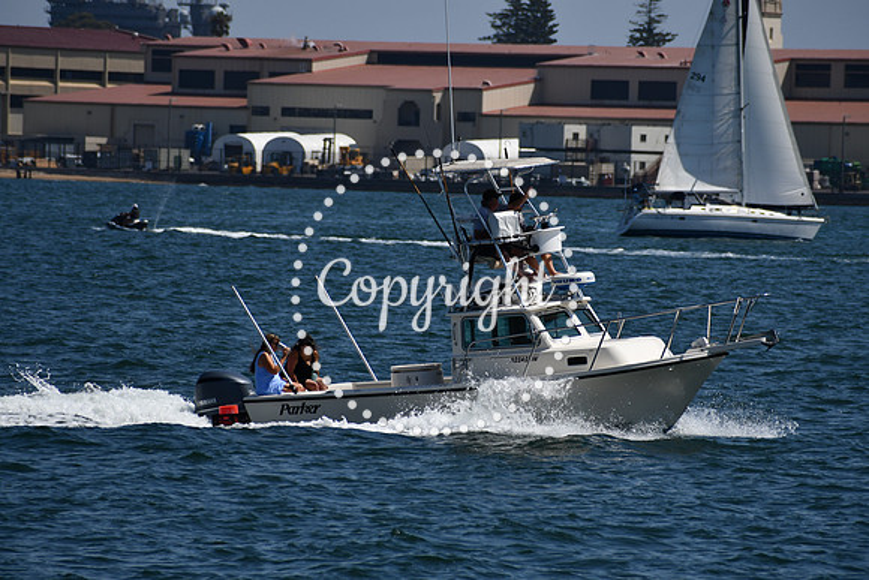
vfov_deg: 3.1
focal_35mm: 450
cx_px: 434
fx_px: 10865
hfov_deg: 4.6
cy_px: 290
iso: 200
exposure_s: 1/1600
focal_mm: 300
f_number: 7.1
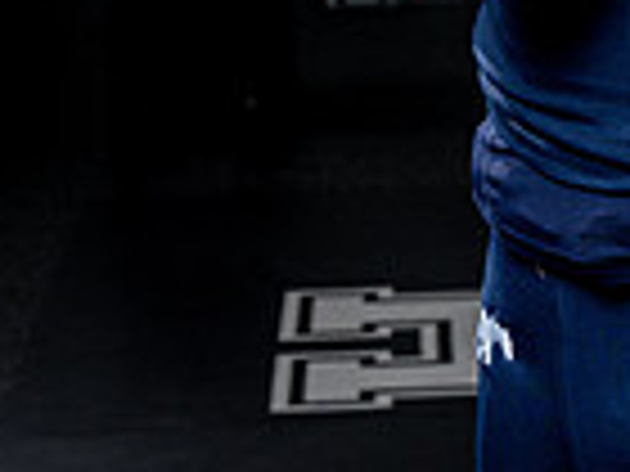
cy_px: -530
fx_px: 3949
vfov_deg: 6.6
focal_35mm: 217
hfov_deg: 9.1
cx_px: 608
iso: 640
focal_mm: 70
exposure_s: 1/250
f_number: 9
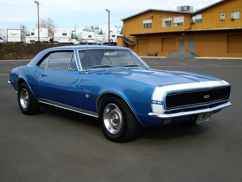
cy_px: 91
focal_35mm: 47
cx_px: 121
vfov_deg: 30.9
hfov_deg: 40.4
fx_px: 329
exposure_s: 1/400
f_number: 4.8
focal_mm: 7.6
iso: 100
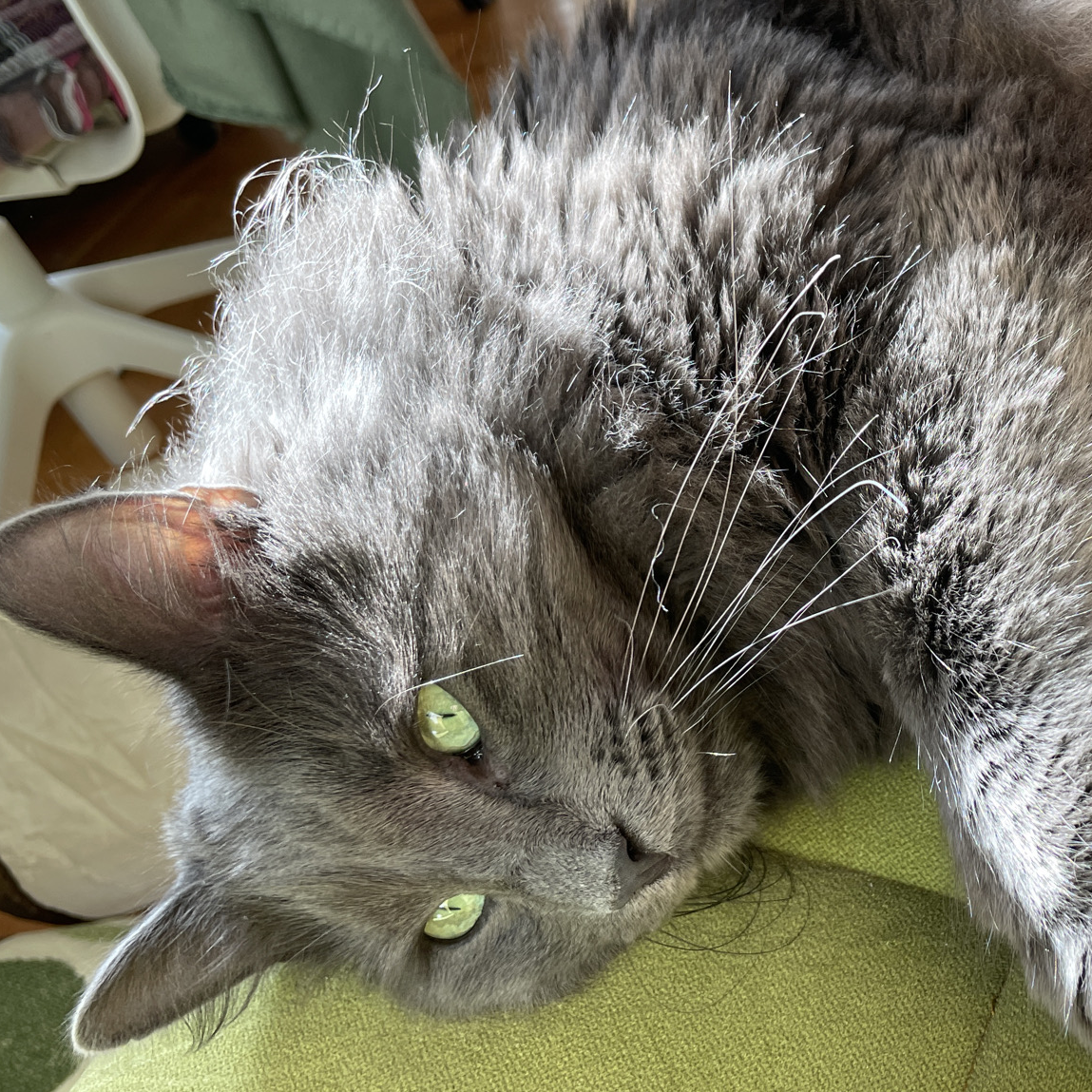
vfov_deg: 41.9
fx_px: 1428
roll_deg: +19.3
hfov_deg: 39.8
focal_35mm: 40
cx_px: 910
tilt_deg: -41.4
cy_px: 553
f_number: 1.6
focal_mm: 4.2
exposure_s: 1/129
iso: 32
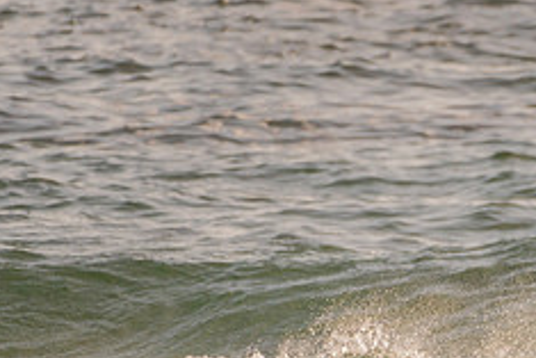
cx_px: 581
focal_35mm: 1515
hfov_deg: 1.4
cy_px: 405
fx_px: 22570
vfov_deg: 0.9
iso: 180
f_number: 5.6
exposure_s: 1/2000
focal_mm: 500
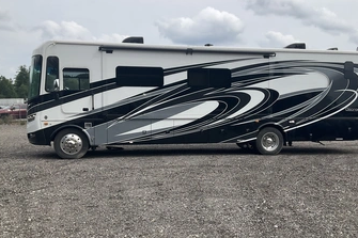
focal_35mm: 36
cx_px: 198
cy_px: 128
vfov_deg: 36.8
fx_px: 358
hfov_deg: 53.1
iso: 25
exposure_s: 1/1626
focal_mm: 3
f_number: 1.8
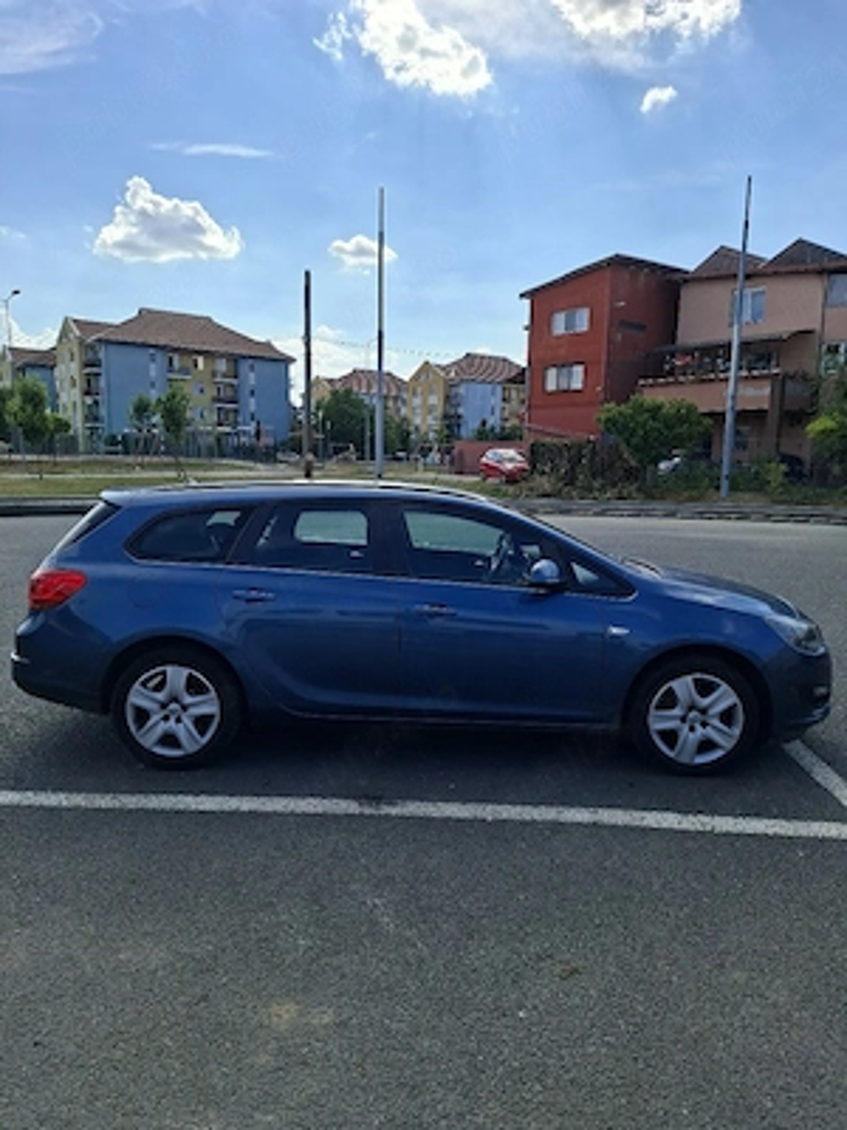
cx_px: 424
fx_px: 750
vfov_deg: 73.9
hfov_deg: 58.9
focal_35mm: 23
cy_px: 565
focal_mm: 5.54
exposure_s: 1/3333
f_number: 1.8
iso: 50
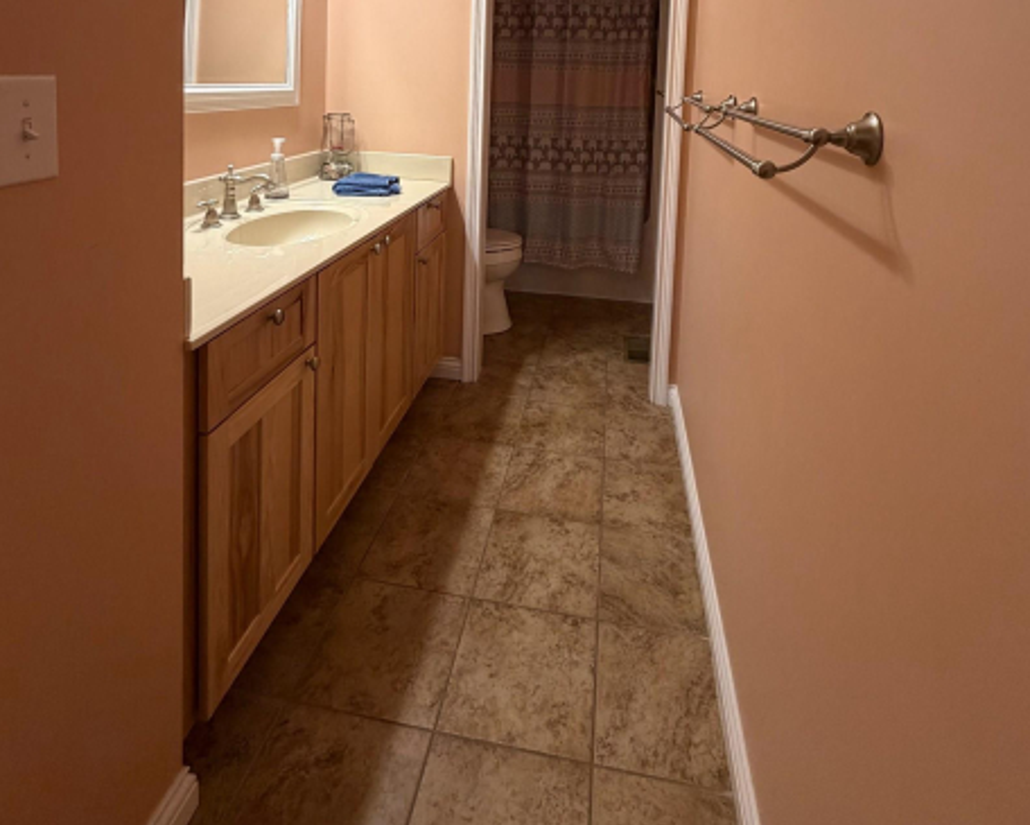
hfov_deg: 80.4
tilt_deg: -3.6
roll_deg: -2.7
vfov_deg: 60.4
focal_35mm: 20
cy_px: 123
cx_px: 522
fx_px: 610
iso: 200
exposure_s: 1/60
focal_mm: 2.22
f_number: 2.2
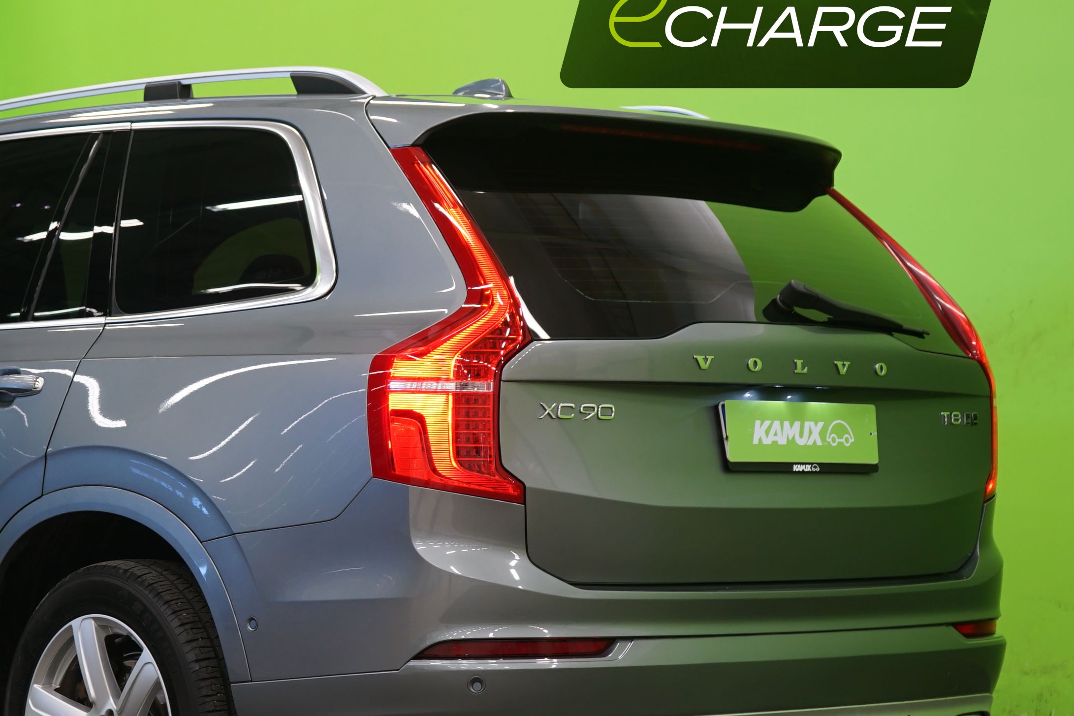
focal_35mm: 92
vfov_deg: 14.9
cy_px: 417
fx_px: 2745
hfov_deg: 21.9
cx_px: 227
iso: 400
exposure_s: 1/8
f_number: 5
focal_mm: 51
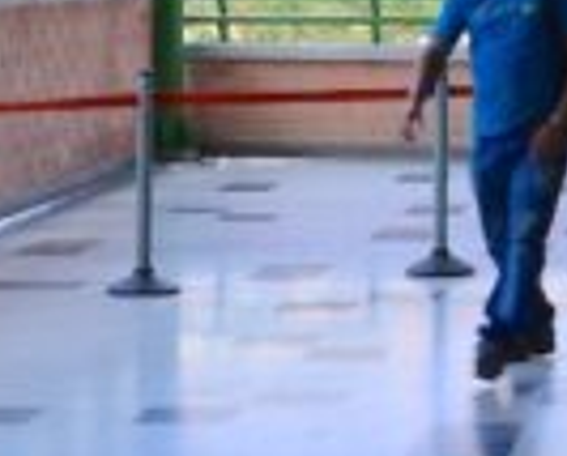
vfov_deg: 10.0
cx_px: 1121
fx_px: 2556
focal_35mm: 152
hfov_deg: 11.4
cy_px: -124
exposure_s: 1/60
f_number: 8
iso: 400
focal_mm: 18
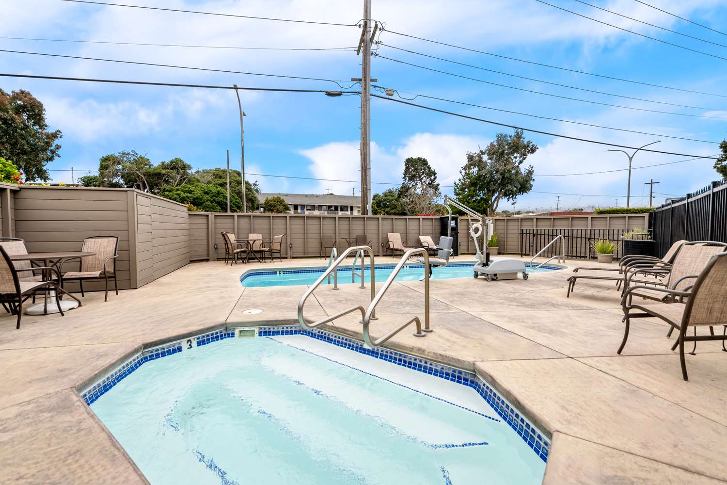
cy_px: 242
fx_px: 283
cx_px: 364
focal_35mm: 14
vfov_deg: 81.2
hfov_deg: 104.3
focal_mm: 14
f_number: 8
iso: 800
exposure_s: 1/8000
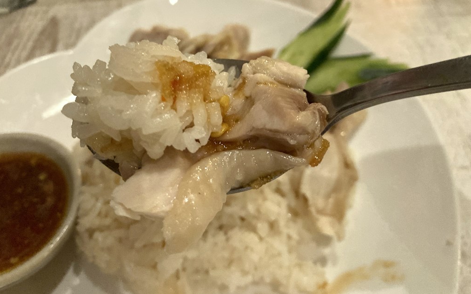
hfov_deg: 62.9
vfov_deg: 41.7
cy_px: 126
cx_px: 235
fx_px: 385
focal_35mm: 30
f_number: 1.8
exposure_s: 1/33
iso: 400
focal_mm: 3.99
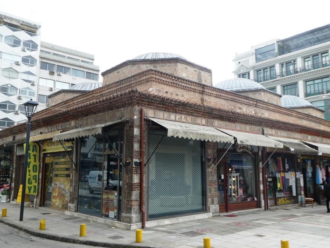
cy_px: 124
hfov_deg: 58.4
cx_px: 165
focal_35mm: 31
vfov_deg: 45.4
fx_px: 296
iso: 80
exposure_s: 1/160
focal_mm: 5.4
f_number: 3.5
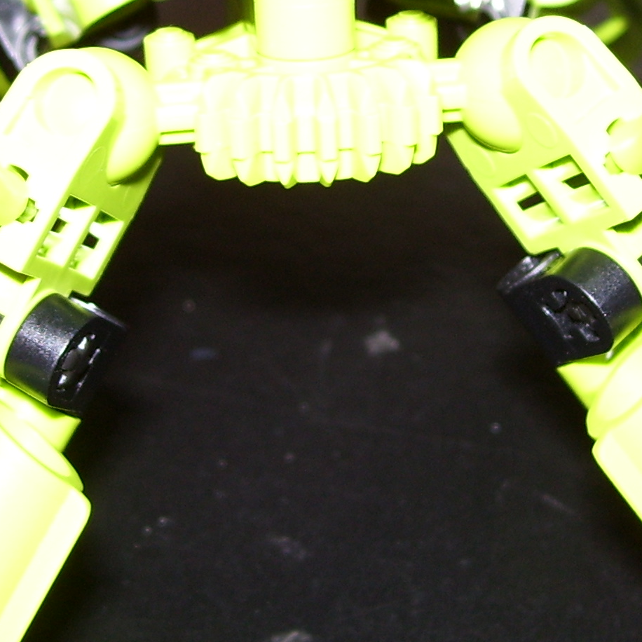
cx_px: 320
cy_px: 255
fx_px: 1679
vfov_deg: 21.6
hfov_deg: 21.7
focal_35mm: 80
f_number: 2.7
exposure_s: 1/60
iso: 80
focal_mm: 6
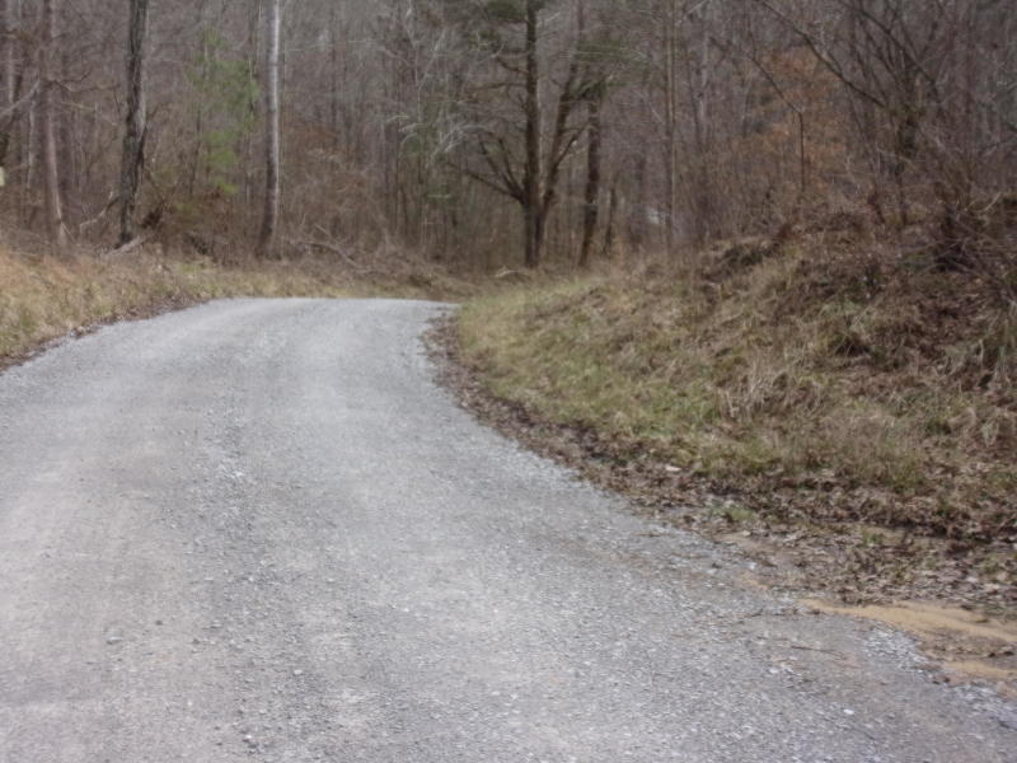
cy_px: 382
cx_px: 508
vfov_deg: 31.5
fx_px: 1351
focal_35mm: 46
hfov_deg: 41.2
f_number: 4.1
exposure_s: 1/220
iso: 80
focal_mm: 8.3
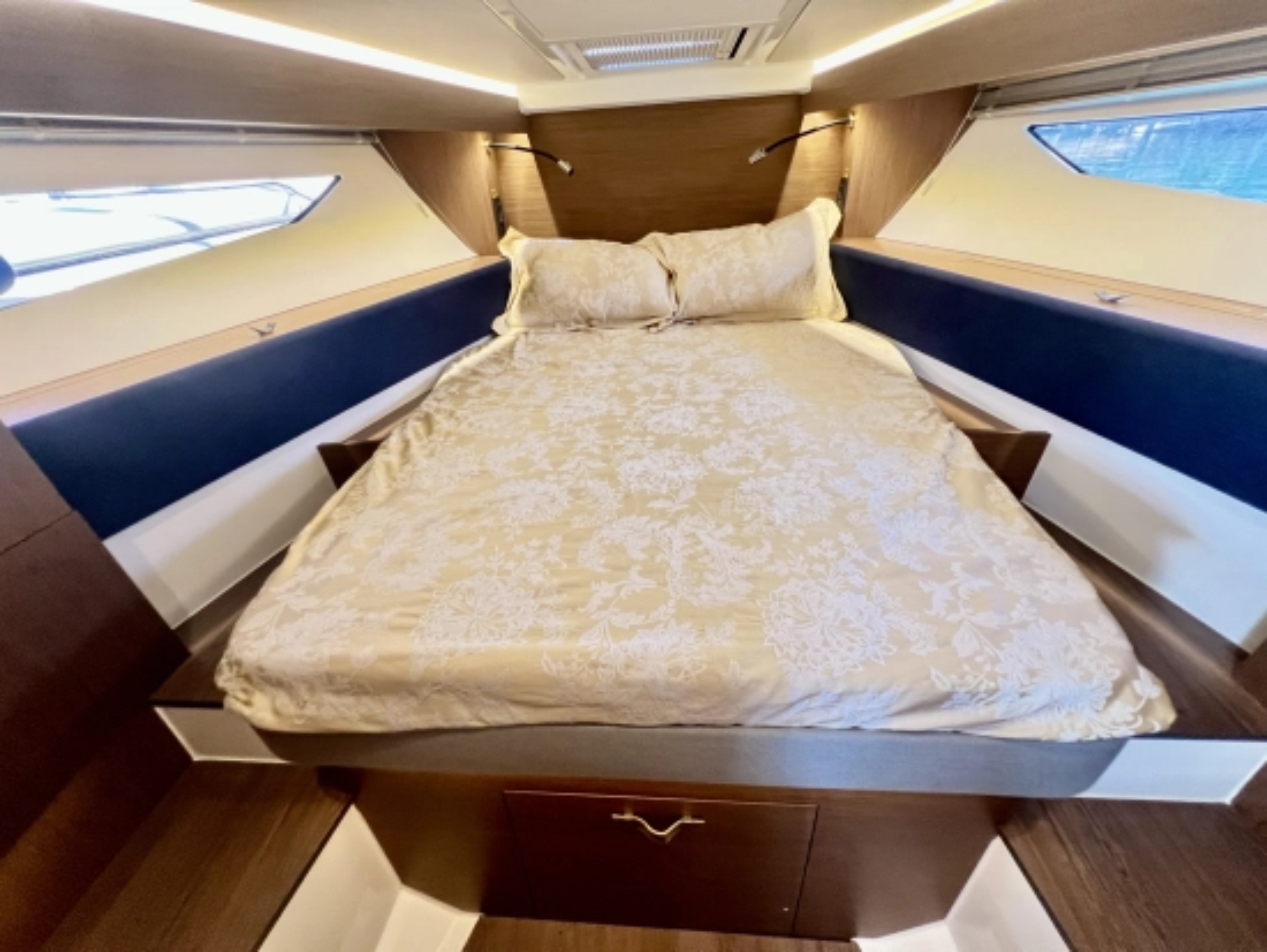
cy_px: 476
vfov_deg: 90.0
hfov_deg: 106.2
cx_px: 634
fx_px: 476
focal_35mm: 13
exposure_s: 1/60
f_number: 1.8
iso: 320
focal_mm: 1.57
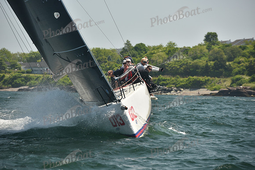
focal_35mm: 185
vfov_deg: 7.4
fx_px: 1311
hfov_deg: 11.1
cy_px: 85
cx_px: 128
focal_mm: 185
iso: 250
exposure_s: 1/640
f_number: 5
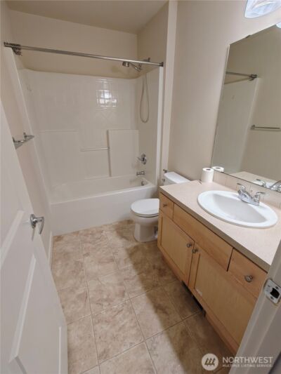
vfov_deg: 98.2
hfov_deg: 81.8
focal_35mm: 15
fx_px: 162
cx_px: 140
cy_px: 187
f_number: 2
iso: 320
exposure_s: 1/120
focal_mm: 2.3
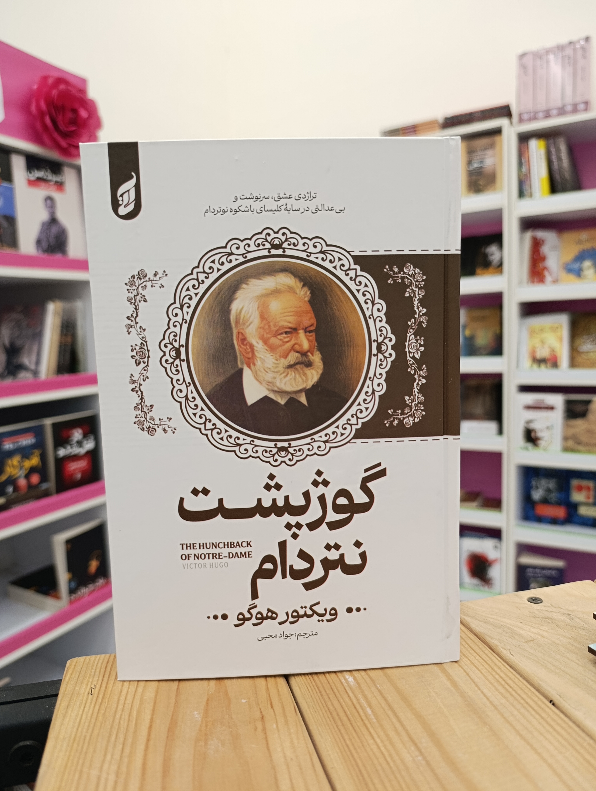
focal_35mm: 23
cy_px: 396
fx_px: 527
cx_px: 298
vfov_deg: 73.8
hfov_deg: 59.0
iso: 803
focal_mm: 6.11
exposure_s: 1/100
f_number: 1.65
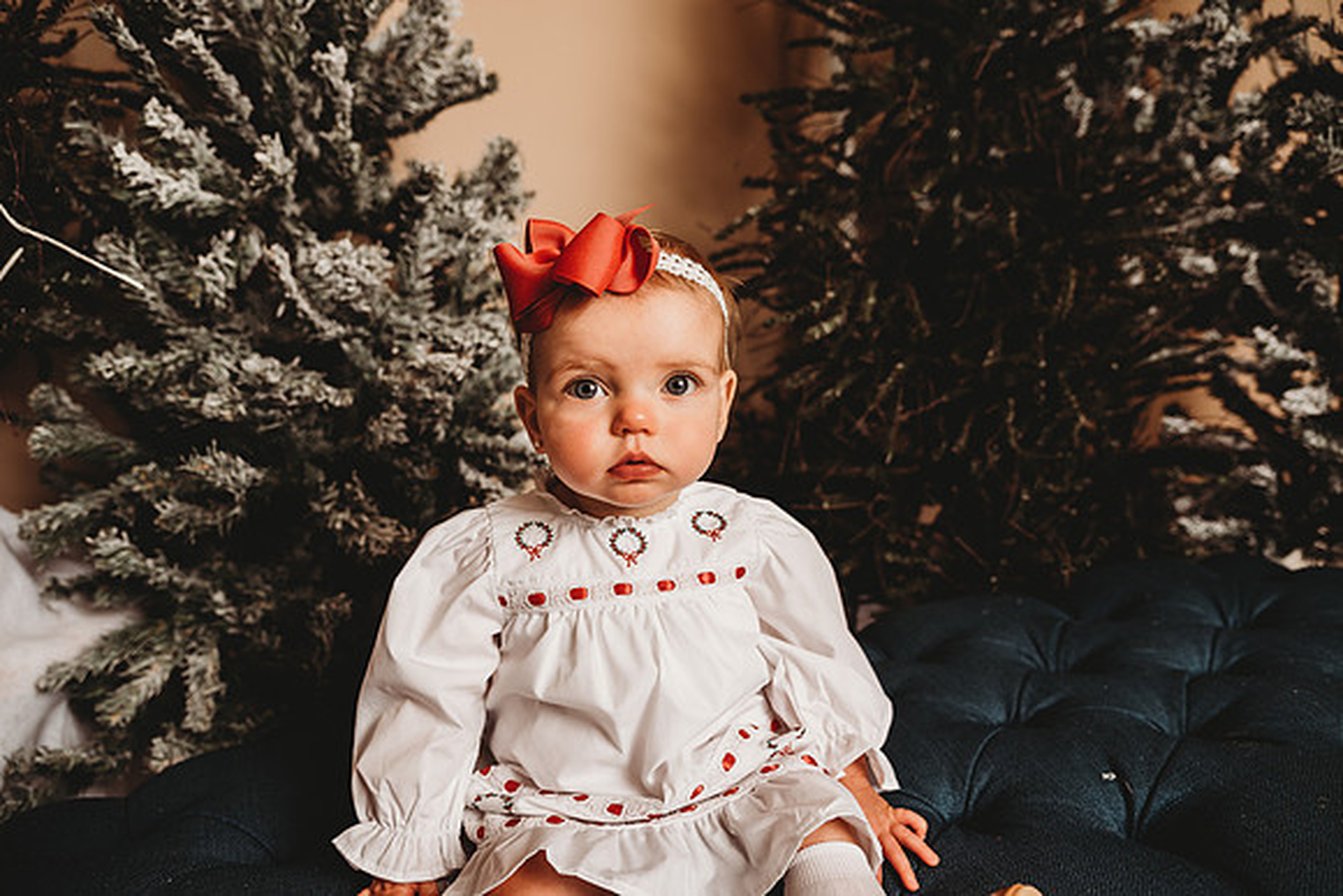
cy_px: 448
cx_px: 672
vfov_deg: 48.0
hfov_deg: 67.4
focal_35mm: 27
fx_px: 1007
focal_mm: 27
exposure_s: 1/160
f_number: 4
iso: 100
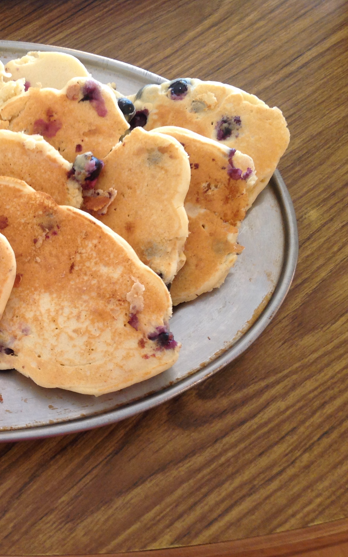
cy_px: 278
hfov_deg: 24.7
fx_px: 759
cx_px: 5
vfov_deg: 40.3
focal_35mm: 50
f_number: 2.4
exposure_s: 1/15
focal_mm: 4.28
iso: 80
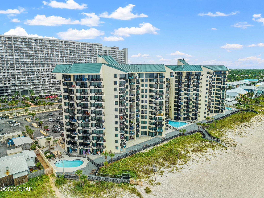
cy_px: 99
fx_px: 183
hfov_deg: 71.6
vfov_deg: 56.8
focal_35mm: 24
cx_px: 132
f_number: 4
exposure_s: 1/240
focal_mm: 12.29
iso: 100
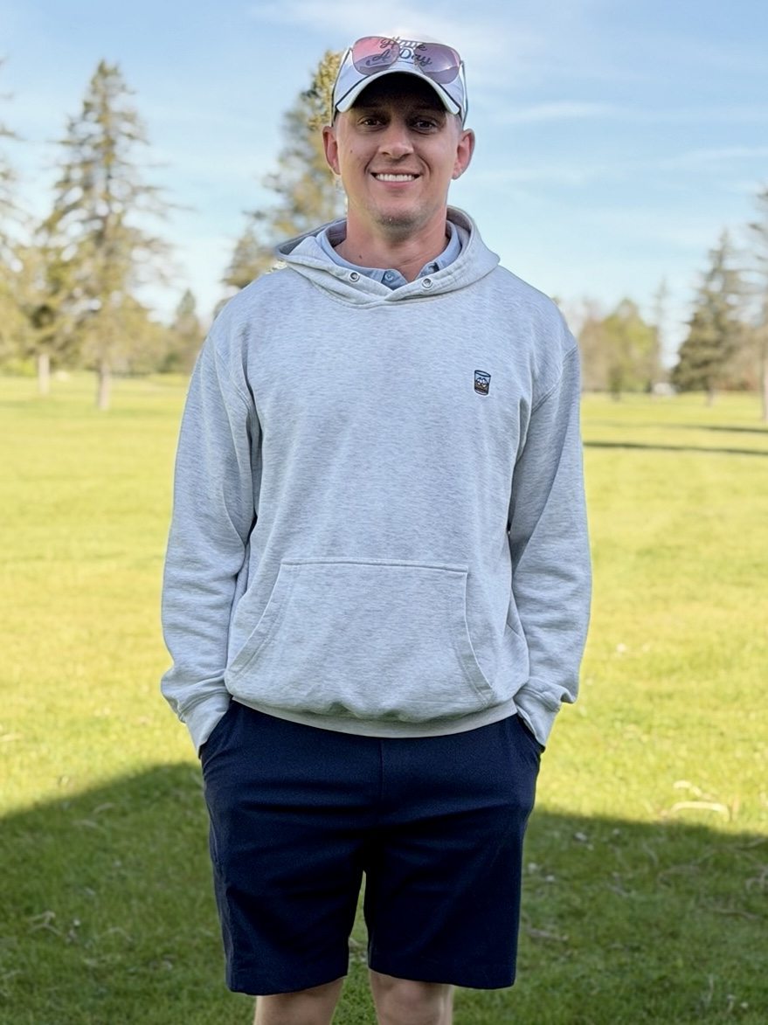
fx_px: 1421
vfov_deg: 39.7
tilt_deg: -5.3
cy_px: 512
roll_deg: -2.6
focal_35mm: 48
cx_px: 384
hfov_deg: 30.3
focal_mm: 6.76
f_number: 1.78
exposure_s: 1/3226
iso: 64
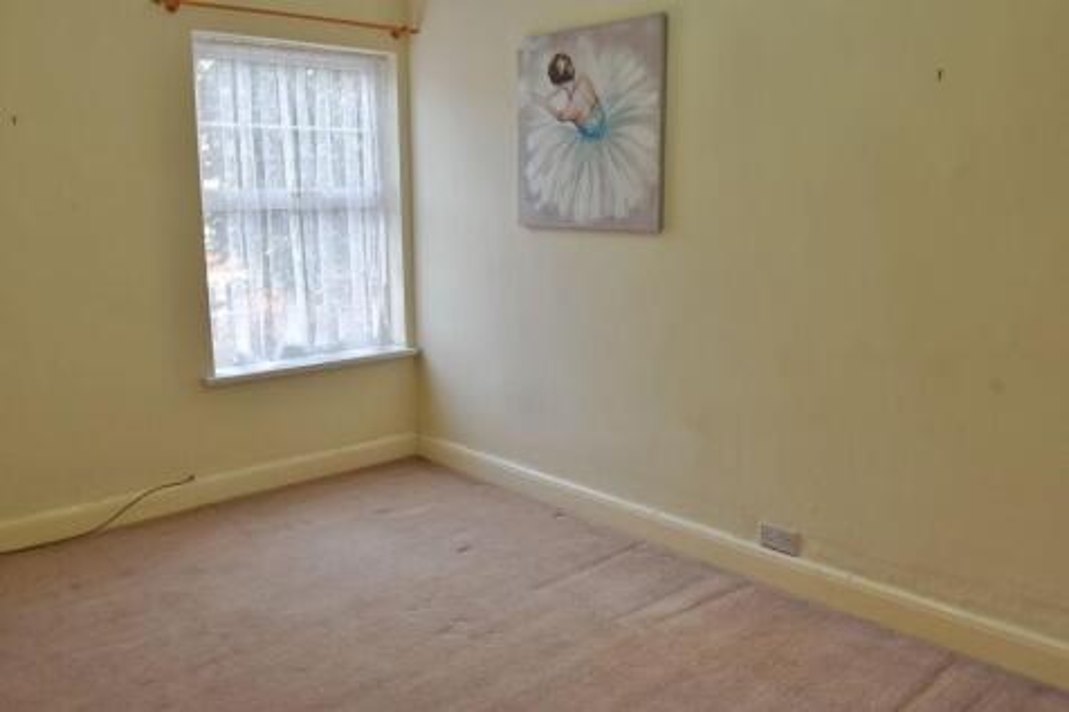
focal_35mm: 27
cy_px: 356
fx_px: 801
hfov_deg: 67.4
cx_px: 534
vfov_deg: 47.9
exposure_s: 1/25
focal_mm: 18
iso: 320
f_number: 11
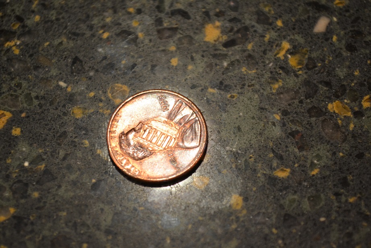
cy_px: 124
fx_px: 850
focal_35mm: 82
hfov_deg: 24.6
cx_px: 186
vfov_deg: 16.6
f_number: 5.6
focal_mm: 55
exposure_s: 1/10
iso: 800
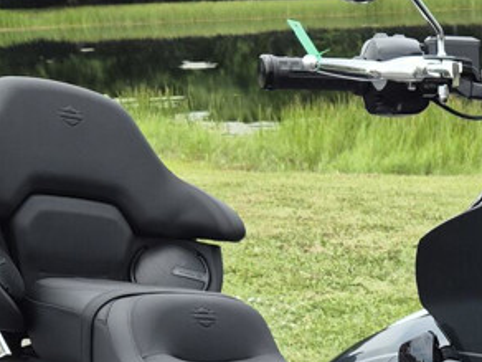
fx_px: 1170
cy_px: 501
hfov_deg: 22.4
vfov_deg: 16.4
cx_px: 481
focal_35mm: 84
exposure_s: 1/2024
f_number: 1.8
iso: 80
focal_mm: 5.4
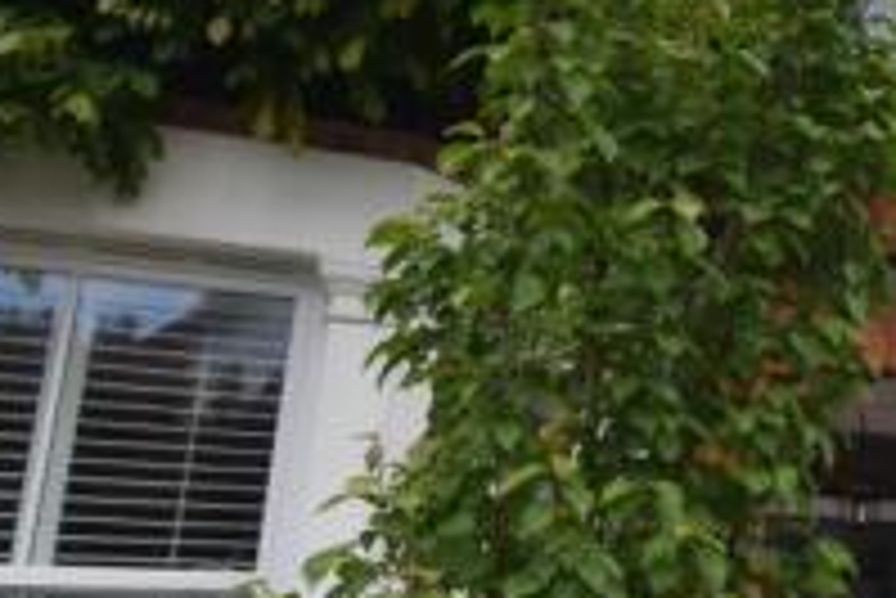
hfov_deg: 26.1
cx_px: 1335
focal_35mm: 57
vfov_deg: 23.9
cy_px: 353
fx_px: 1415
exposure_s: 1/250
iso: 160
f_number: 8
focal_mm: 11.5
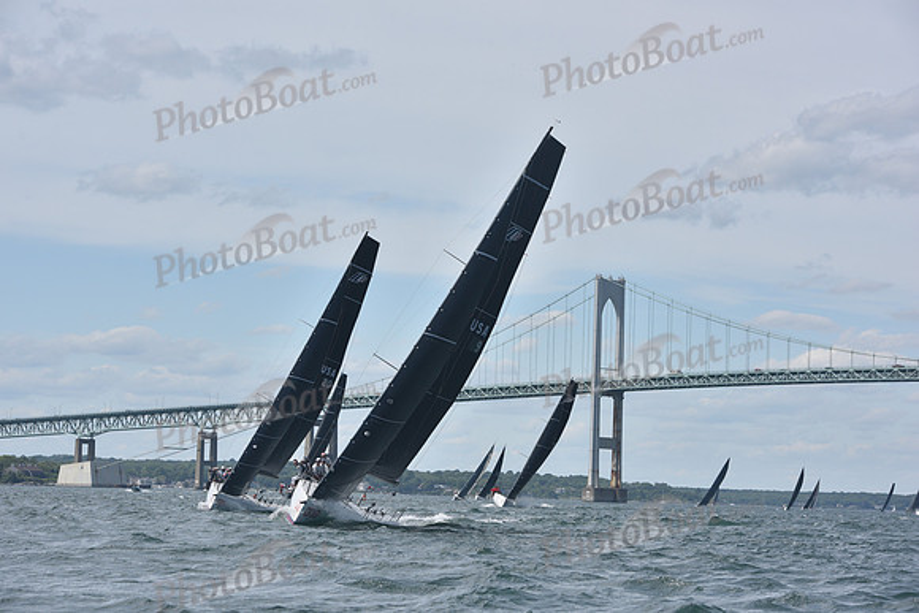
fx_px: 2553
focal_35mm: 100
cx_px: 460
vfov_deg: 13.7
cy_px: 306
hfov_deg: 20.4
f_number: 8
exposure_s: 1/800
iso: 320
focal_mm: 100
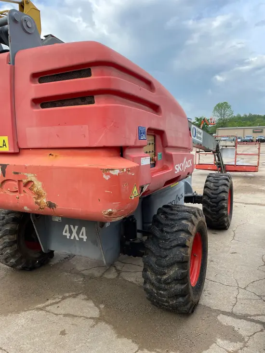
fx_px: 265
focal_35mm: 26
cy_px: 176
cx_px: 132
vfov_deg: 67.3
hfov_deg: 53.1
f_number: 1.6
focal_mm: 4.2
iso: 32
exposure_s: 1/785
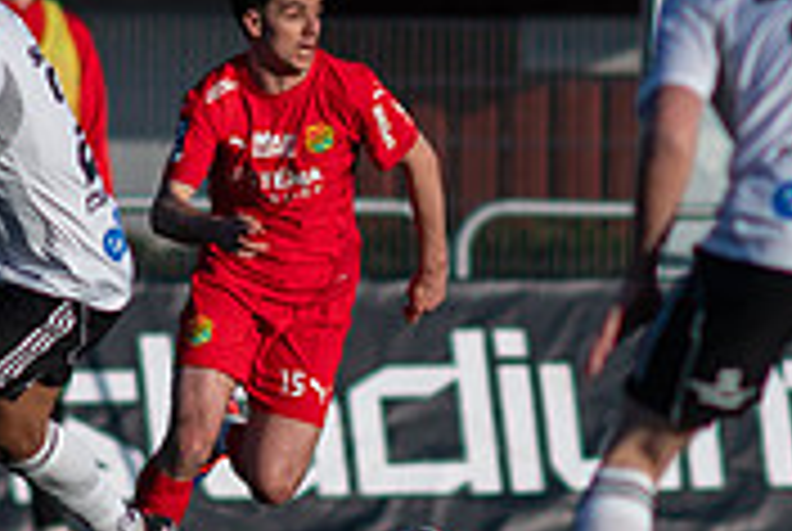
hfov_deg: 1.0
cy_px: 380
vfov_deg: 0.7
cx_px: 360
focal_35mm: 1974
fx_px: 43501
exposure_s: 1/1600
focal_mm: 300
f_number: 3.2
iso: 100
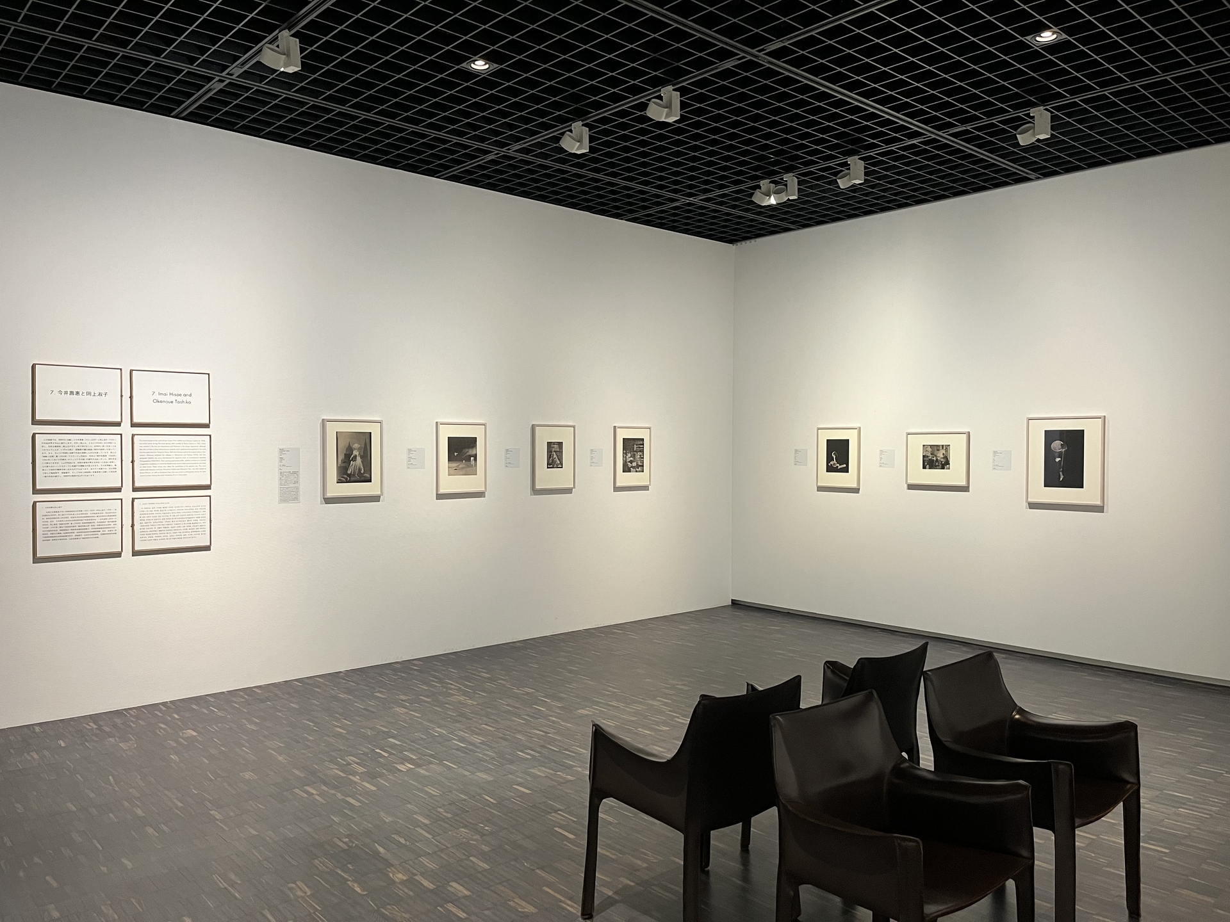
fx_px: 924
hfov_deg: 67.3
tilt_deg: +0.4
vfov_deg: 53.1
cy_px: 461
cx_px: 615
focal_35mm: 26
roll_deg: -0.7
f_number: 1.6
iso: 200
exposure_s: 1/50
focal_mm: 5.1
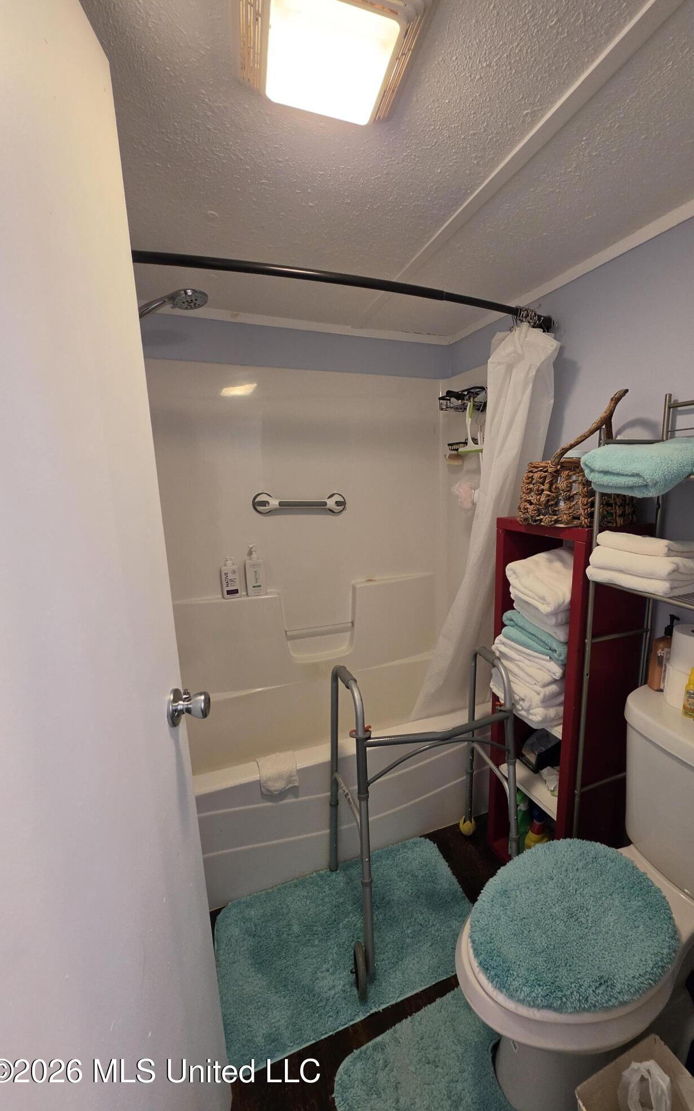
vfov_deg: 105.3
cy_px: 559
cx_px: 410
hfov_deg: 77.9
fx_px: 424
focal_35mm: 14
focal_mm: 2.2
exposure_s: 1/120
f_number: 1.9
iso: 160
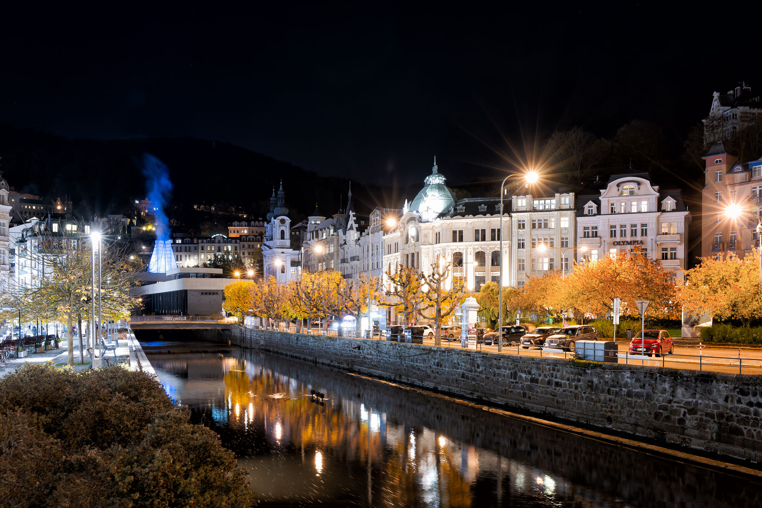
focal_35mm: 35
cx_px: 381
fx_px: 741
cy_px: 254
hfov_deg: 54.4
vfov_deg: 37.9
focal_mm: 35
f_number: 8
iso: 4000
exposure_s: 1
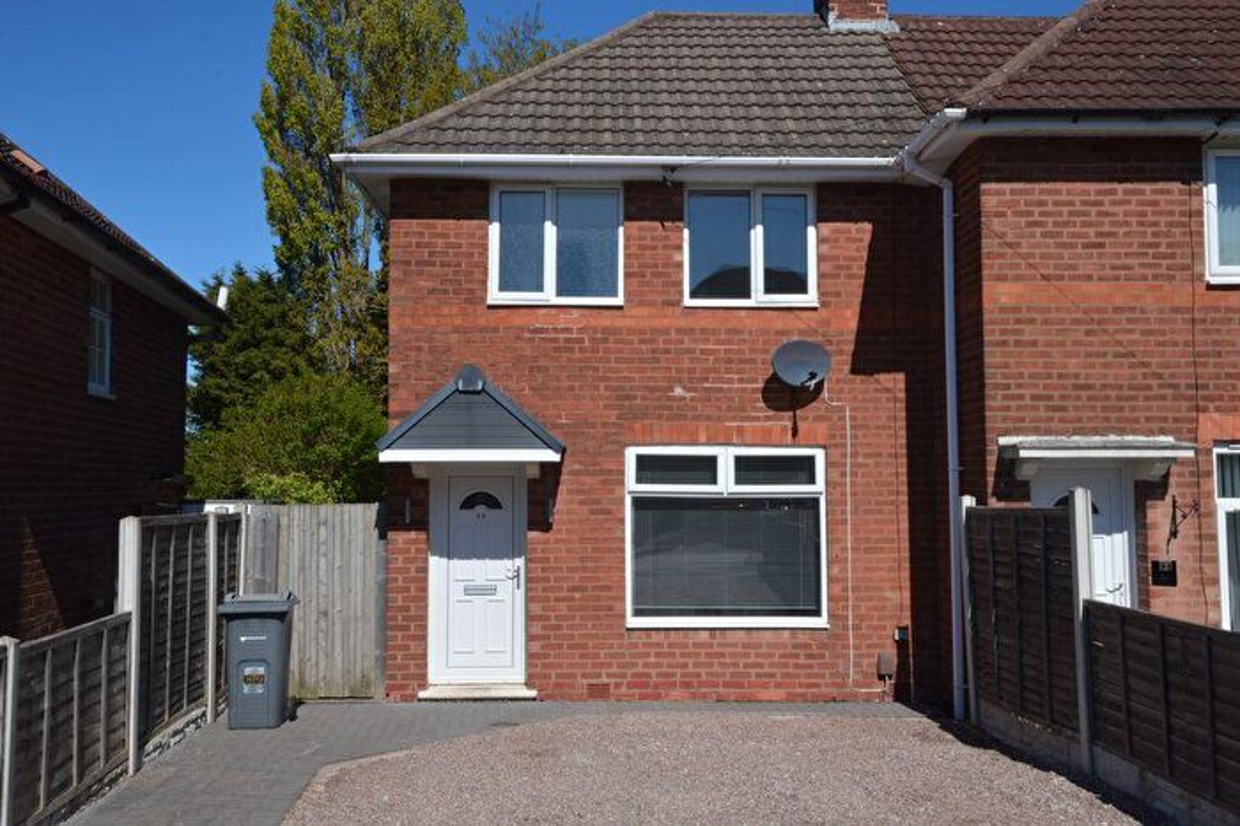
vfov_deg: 43.6
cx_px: 620
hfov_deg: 62.0
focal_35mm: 30
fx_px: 1033
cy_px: 413
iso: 100
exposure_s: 1/50
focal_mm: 20
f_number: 22
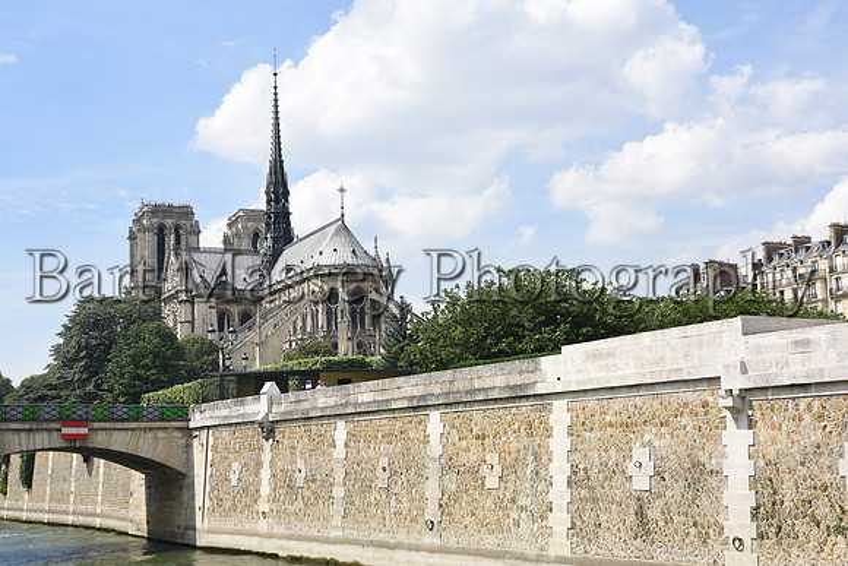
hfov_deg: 41.1
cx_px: 424
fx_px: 1131
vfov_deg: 28.1
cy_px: 283
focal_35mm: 48
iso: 100
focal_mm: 48
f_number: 9
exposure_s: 1/200
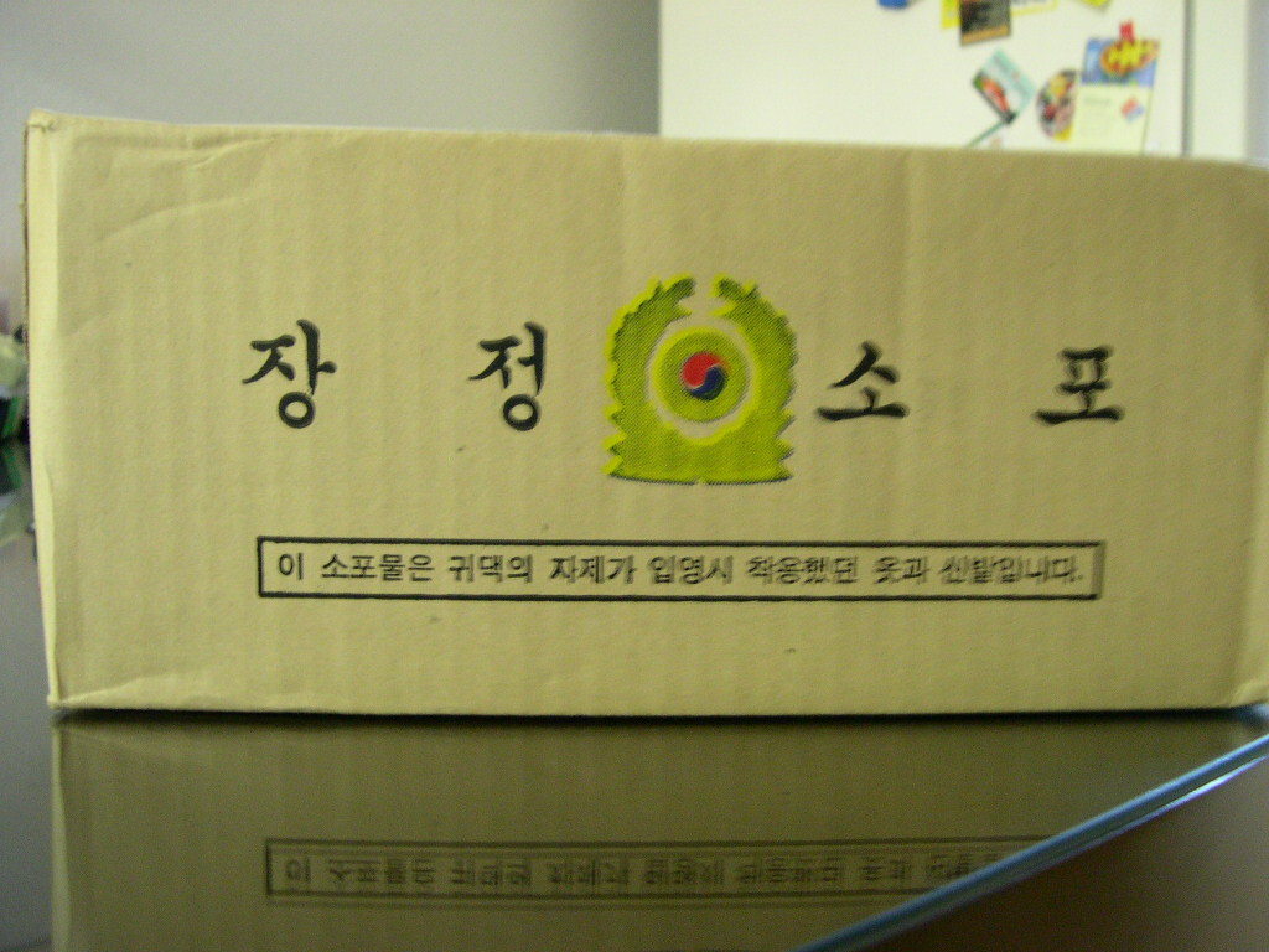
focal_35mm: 38
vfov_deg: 37.7
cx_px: 634
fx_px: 1393
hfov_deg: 49.0
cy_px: 476
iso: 400
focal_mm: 8
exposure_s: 1/2.7
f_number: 2.8
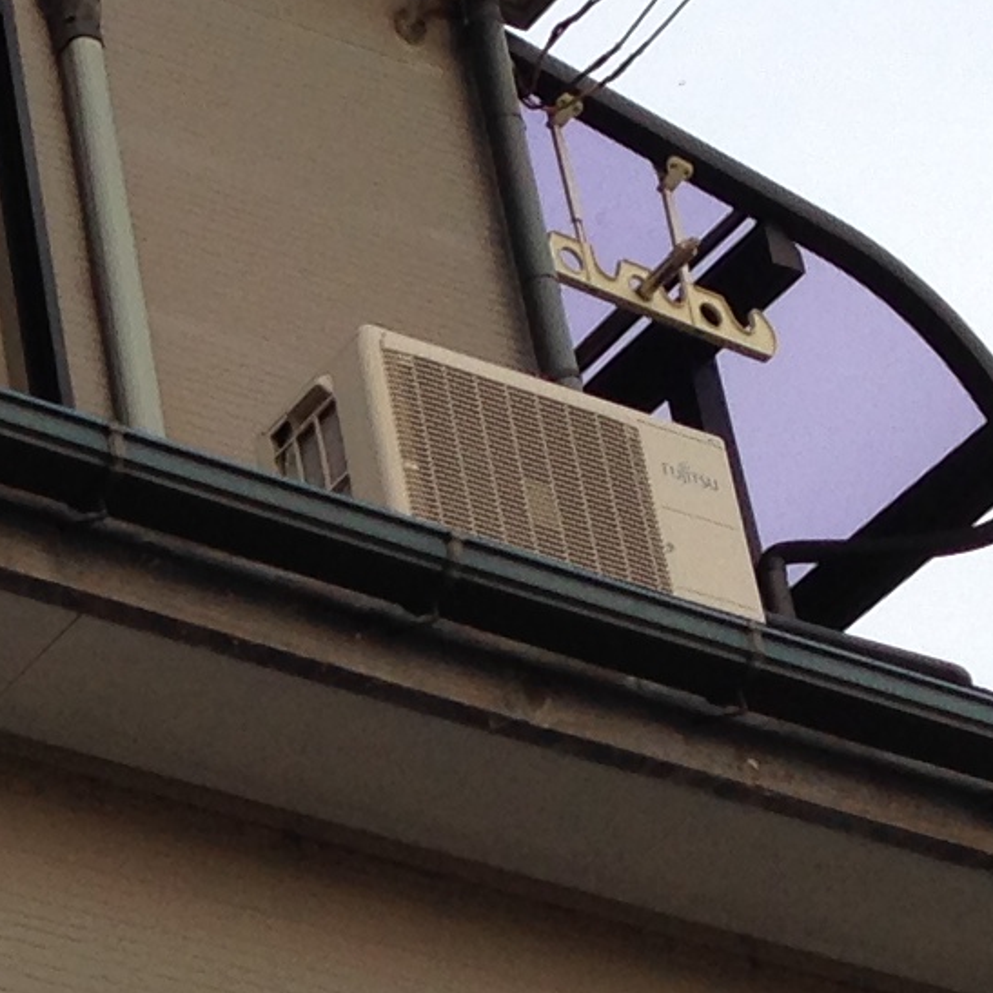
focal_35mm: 174
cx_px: -418
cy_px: 1138
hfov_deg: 9.8
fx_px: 5647
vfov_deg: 9.9
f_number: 2.4
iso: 50
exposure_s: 1/417
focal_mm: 4.12
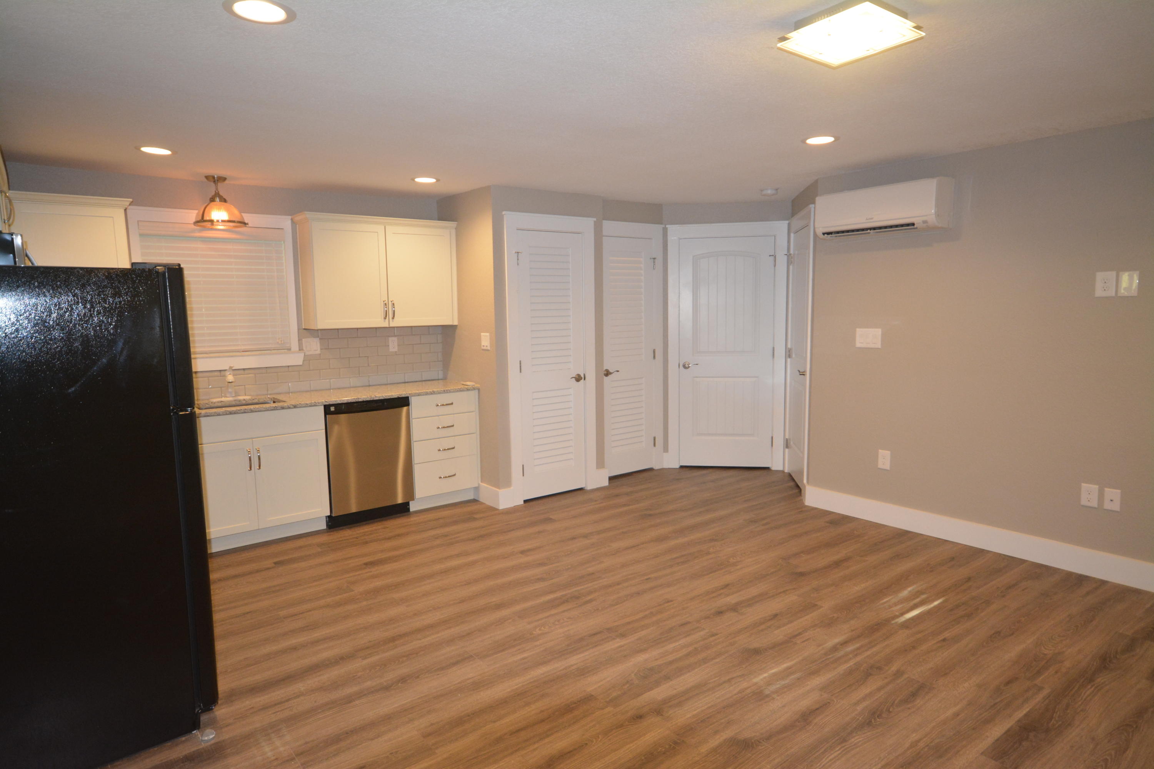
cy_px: 384
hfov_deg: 81.2
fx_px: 673
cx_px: 577
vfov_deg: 59.5
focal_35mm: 21
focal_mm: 14
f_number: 4.8
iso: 1400
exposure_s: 1/60
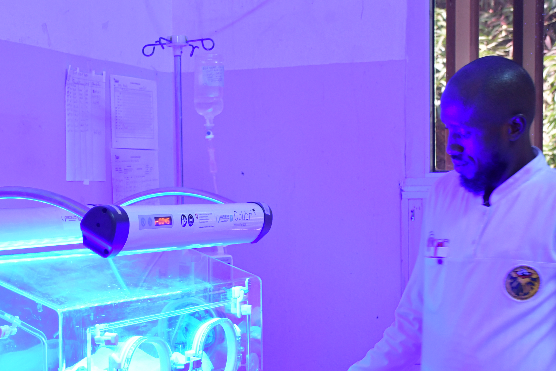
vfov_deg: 17.7
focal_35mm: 77
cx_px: 217
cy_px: 237
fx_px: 1189
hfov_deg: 26.3
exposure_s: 1/20
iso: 800
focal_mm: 30
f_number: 4
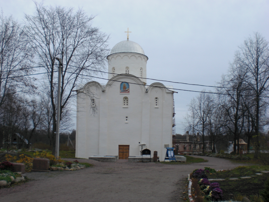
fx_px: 303
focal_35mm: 39
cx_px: 132
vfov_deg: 36.8
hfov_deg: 47.9
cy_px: 99
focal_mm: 6.3
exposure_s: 1/320
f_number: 3.1
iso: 64
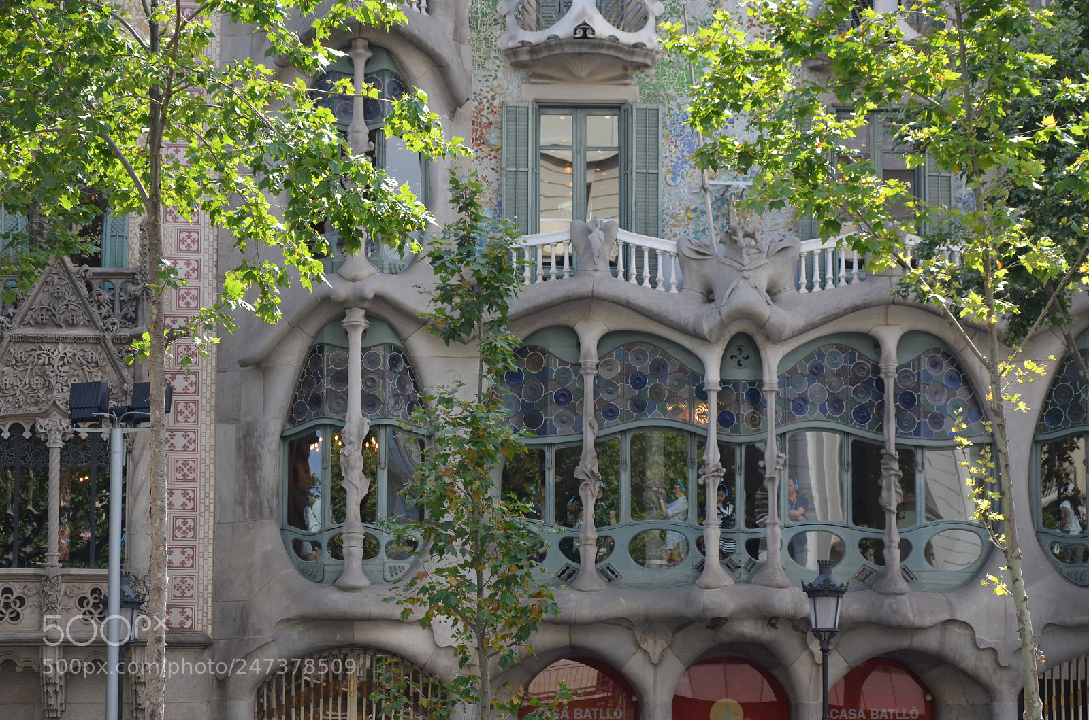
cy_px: 360
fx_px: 3169
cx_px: 544
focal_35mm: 105
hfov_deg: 19.5
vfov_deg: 13.0
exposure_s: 1/500
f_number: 5.6
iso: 400
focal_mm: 70
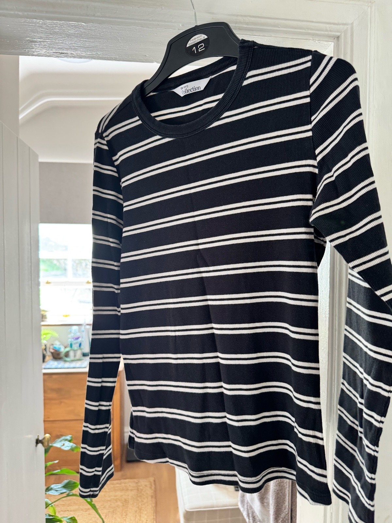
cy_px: 262
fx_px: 362
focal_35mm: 24
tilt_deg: -1.6
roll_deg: -1.4
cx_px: 196
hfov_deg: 56.8
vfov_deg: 71.6
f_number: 1.78
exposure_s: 1/60
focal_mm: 6.76
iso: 250
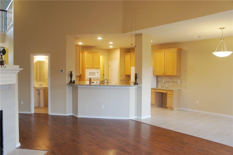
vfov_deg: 45.6
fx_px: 184
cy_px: 78
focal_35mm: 28
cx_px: 116
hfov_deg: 64.6
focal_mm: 19
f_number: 3.5
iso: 250
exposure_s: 1/30
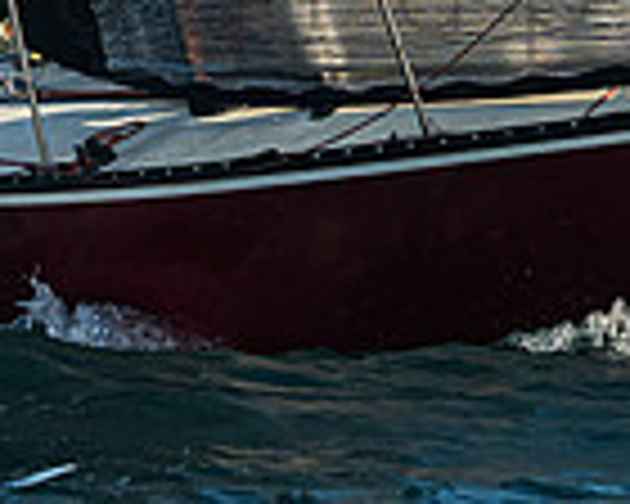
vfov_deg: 1.7
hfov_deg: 2.1
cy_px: -273
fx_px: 16856
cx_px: 819
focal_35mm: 904
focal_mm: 170
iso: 400
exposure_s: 1/3200
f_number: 5.6
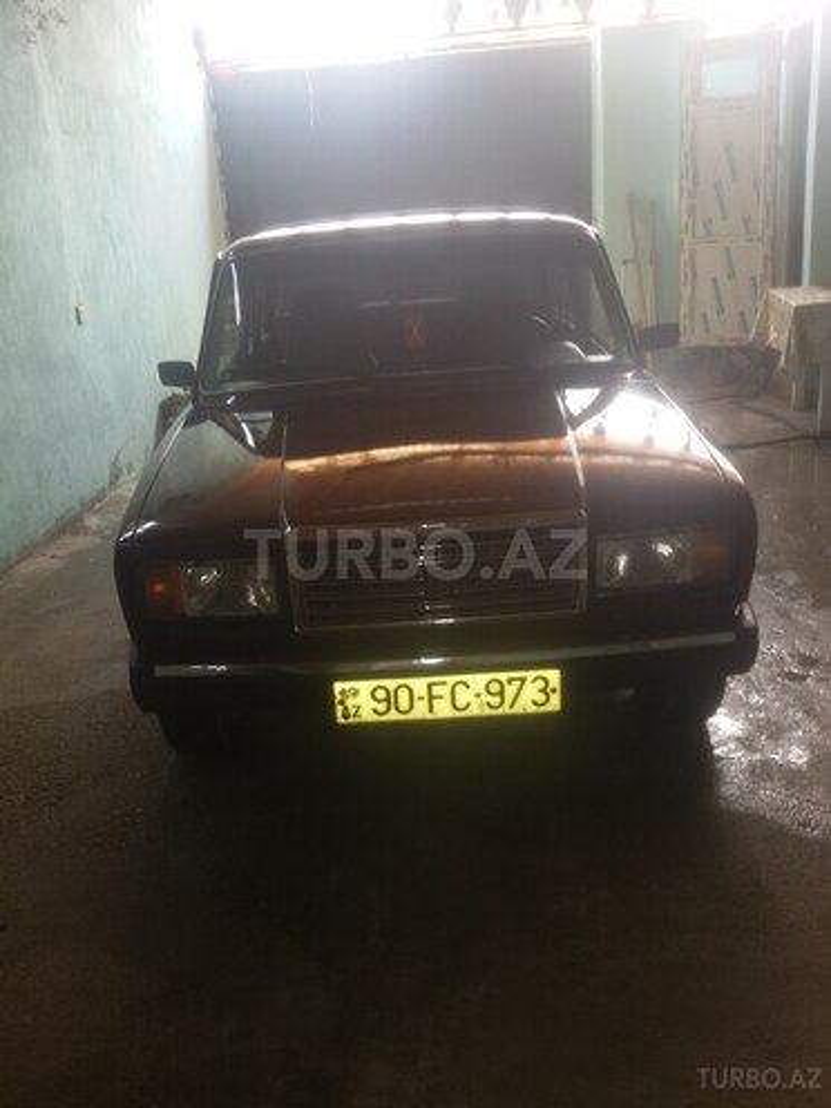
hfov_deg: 45.4
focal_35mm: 31
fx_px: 992
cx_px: 416
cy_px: 554
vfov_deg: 58.4
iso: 50
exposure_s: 1/33
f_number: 2.4
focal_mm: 2.93
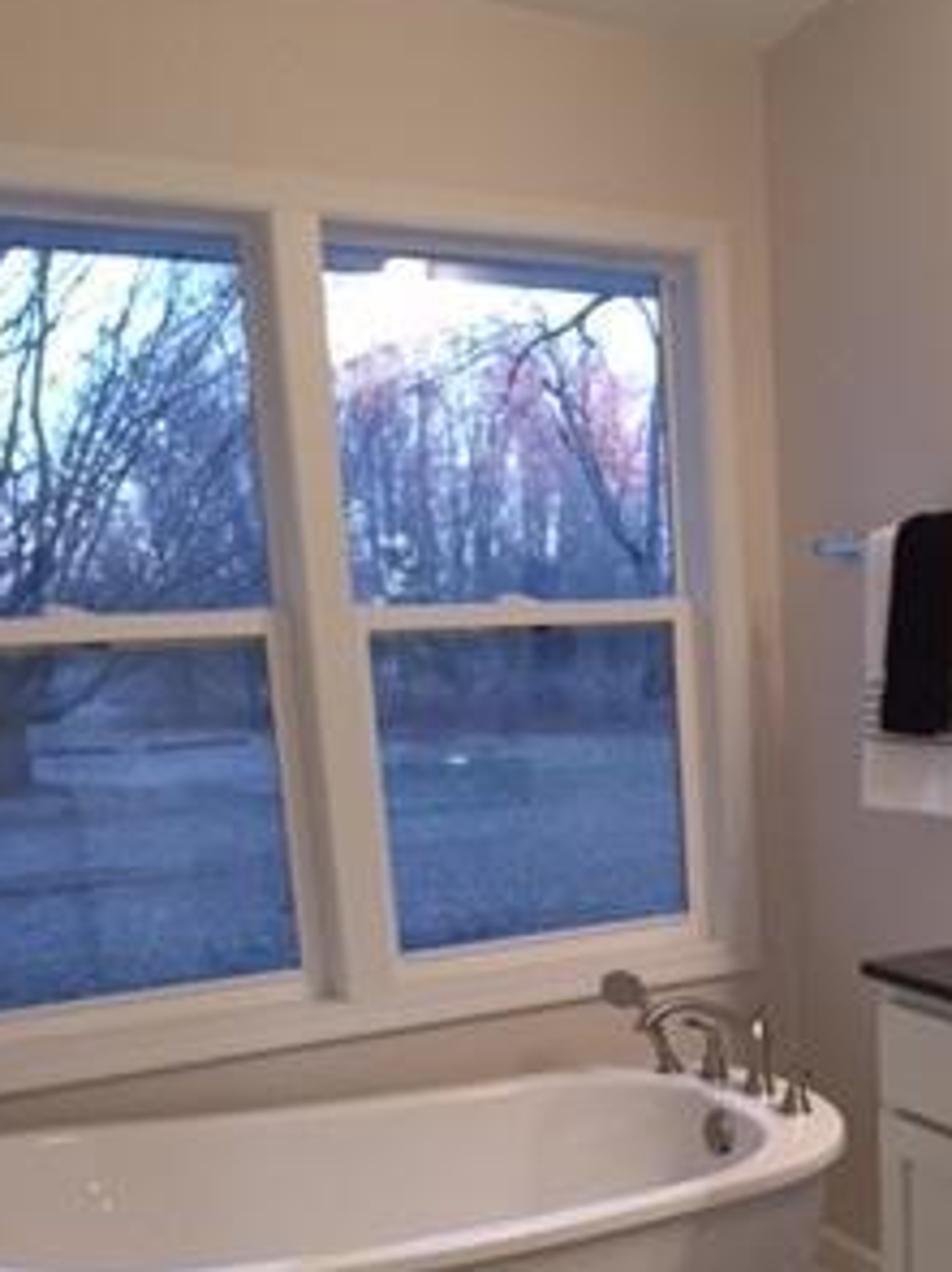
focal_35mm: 63
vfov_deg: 29.8
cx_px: 922
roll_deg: +0.5
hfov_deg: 22.5
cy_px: 1074
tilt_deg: -15.3
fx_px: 2312
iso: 80
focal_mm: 4.15
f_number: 2.2
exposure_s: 1/30
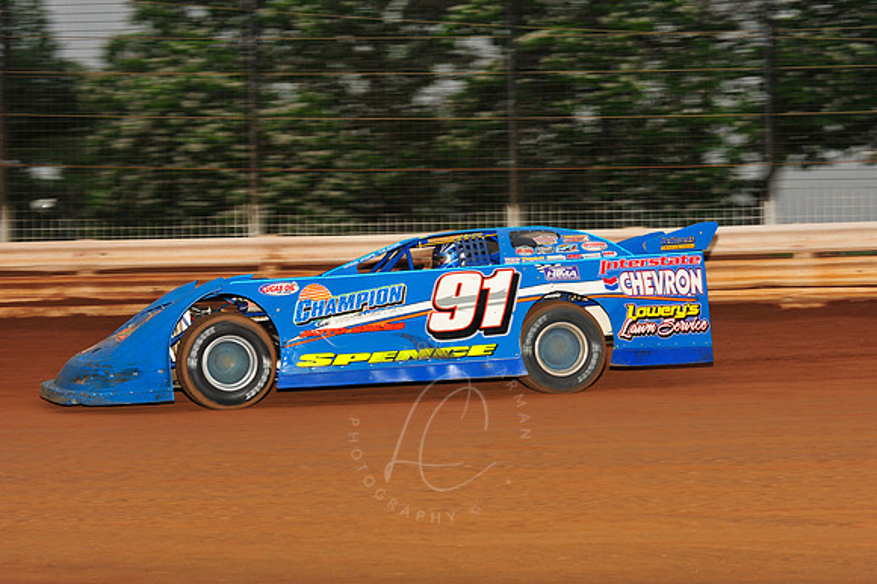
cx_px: 438
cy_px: 292
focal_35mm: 92
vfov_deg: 14.8
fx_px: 2240
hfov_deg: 22.2
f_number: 8
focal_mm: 92
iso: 1000
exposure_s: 1/320
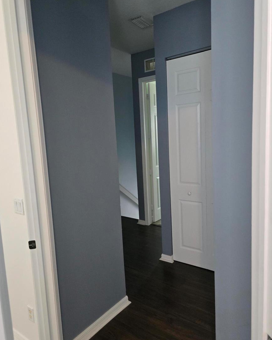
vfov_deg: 68.1
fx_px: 252
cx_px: 141
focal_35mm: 25
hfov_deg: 56.8
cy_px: 170
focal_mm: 6.3
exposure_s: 1/120
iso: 800
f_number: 1.7
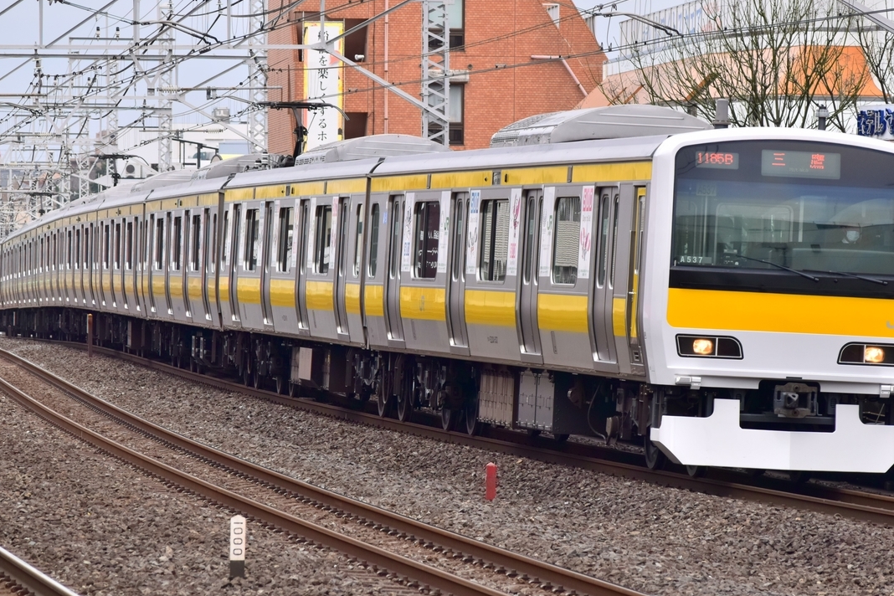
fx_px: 5651
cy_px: 289
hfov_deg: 9.0
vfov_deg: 6.0
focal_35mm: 228
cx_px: 455
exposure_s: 1/500
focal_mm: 135
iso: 400
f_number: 6.3
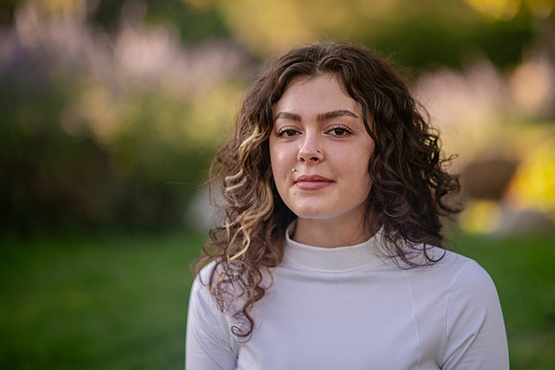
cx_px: 303
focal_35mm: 116
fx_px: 1794
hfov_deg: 17.6
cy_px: 165
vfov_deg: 11.8
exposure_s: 1/3200
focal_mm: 105
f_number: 2
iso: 800
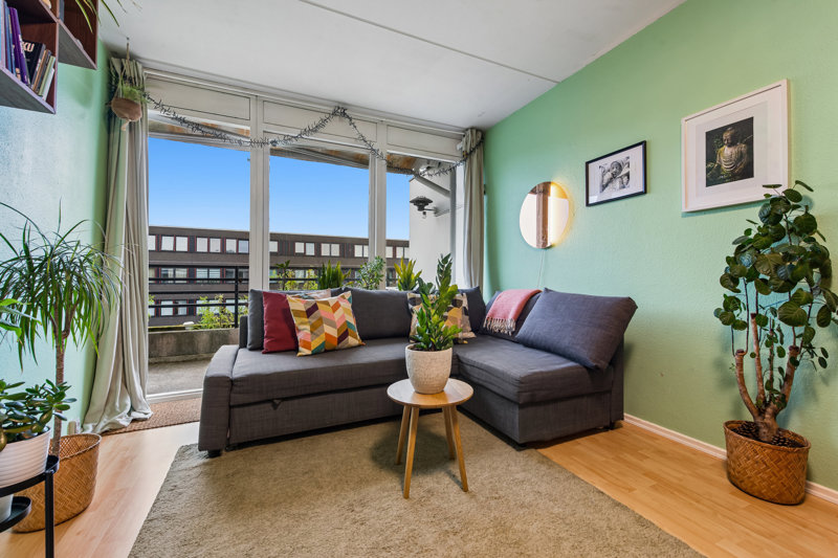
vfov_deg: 77.3
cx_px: 419
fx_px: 349
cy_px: 279
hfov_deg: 100.4
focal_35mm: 15
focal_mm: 15
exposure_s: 1/2
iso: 200
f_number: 10
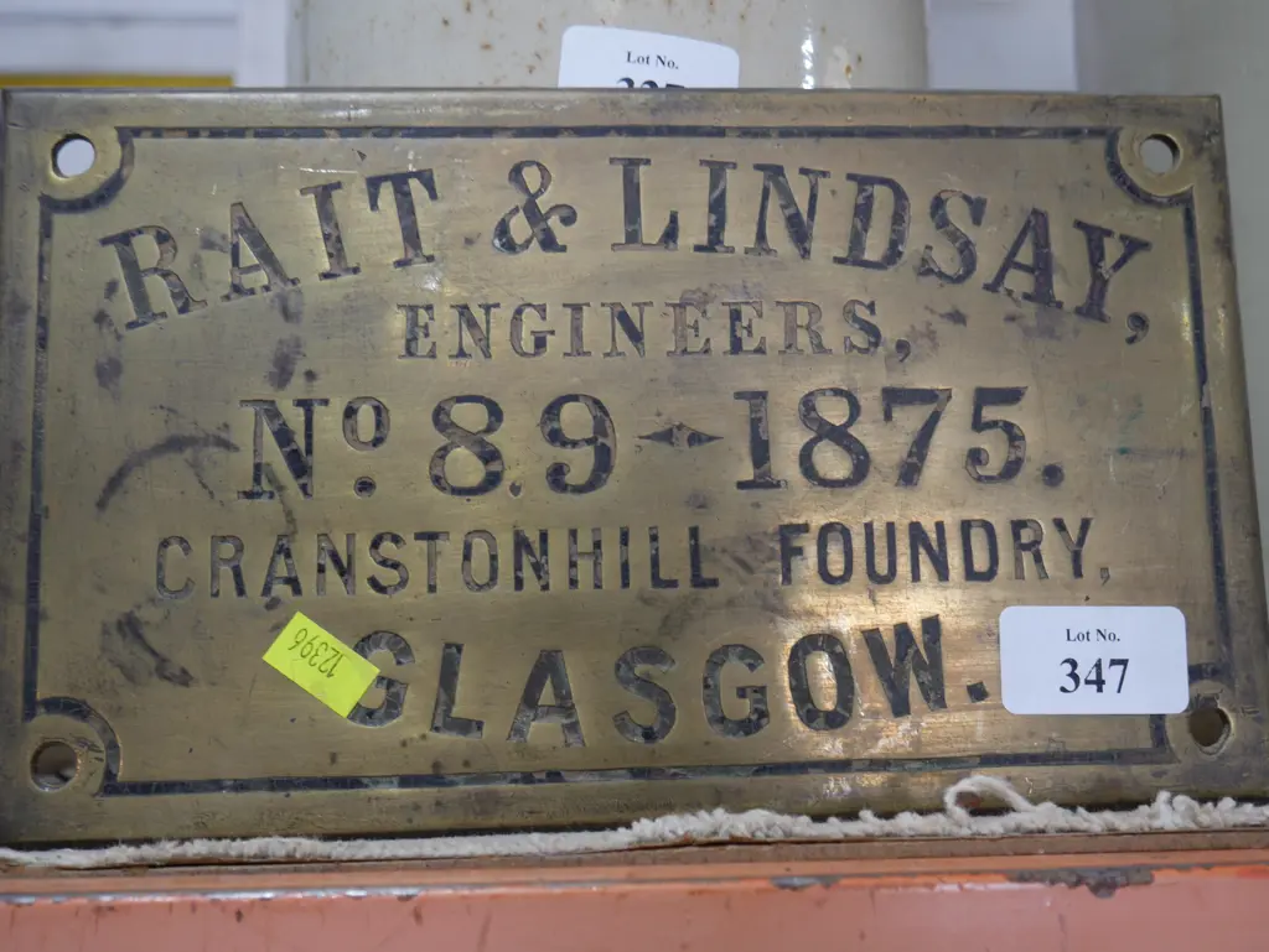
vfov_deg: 41.8
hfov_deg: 53.9
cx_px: 634
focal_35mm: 34
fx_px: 1247
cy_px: 476
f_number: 4
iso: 250
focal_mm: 17
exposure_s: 1/60
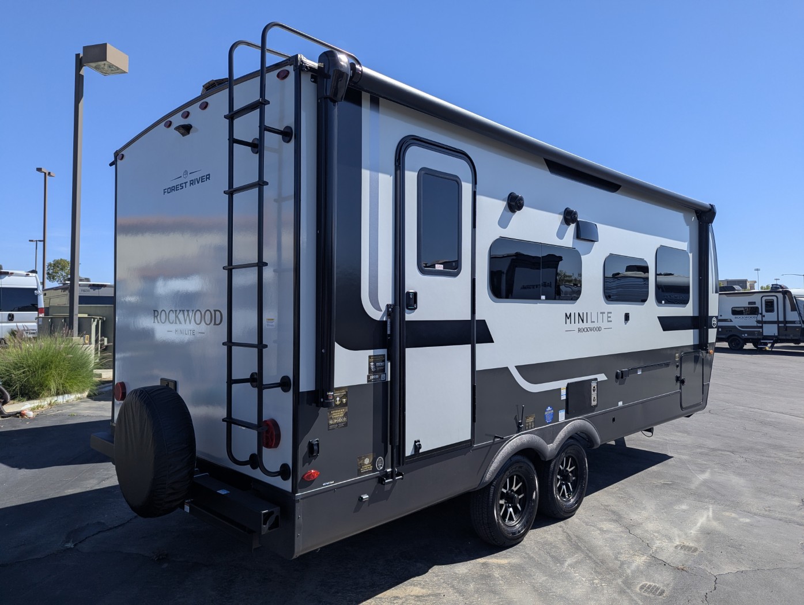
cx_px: 402
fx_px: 558
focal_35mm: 24
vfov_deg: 56.9
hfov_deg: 71.5
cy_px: 302
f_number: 1.85
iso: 46
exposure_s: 1/1984
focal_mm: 6.81
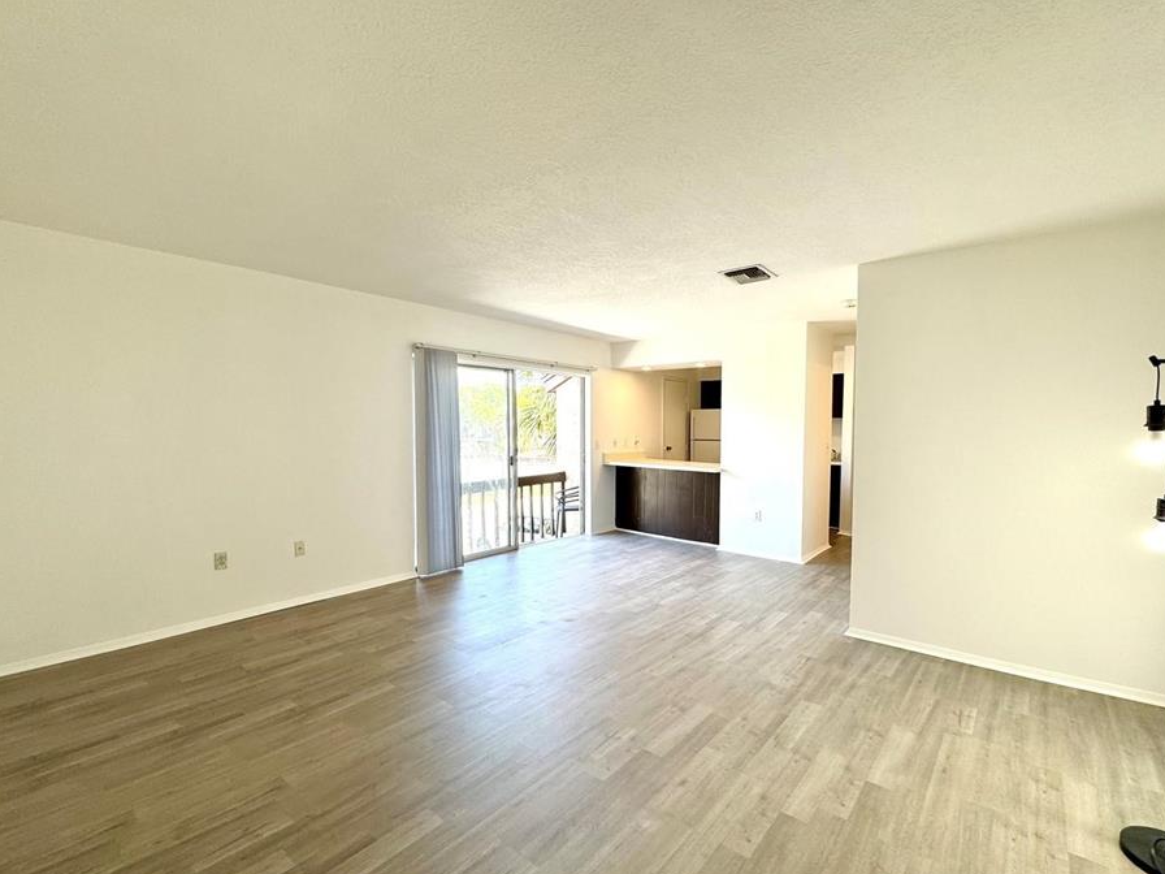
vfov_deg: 78.1
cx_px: 620
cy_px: 455
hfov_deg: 94.4
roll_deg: -0.4
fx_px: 538
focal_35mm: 16
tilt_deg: -3.6
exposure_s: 1/120
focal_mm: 2.22
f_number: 2.2
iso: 50
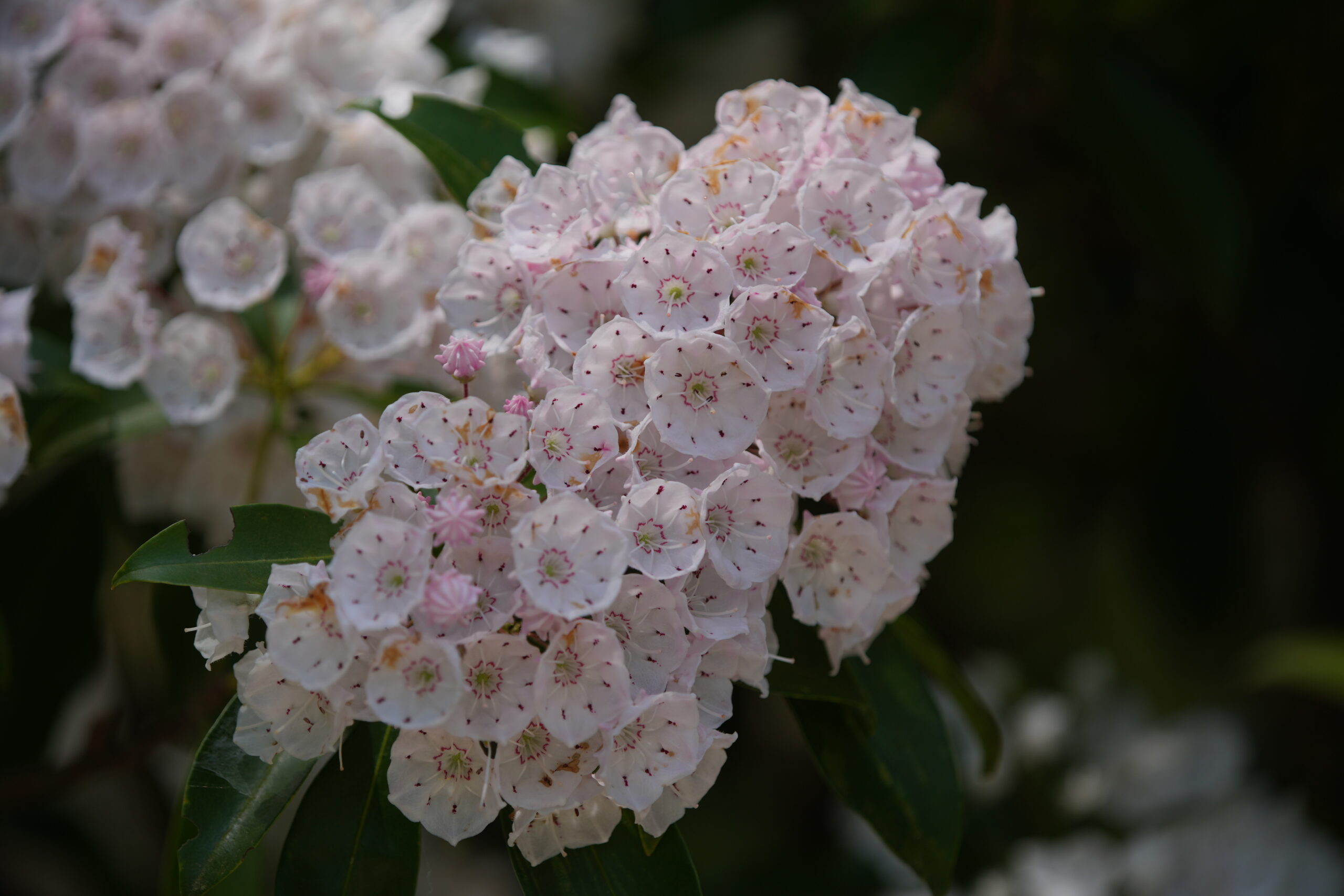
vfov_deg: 7.6
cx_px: 672
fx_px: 6720
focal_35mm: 180
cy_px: 448
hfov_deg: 11.4
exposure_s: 1/500
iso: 160
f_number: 4.5
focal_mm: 180
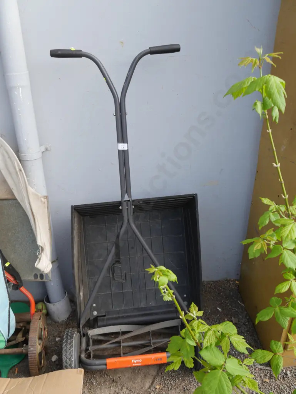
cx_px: 148
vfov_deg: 59.9
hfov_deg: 46.8
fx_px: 342
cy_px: 197
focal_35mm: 30
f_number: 5.6
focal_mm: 15
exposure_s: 1/200
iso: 200
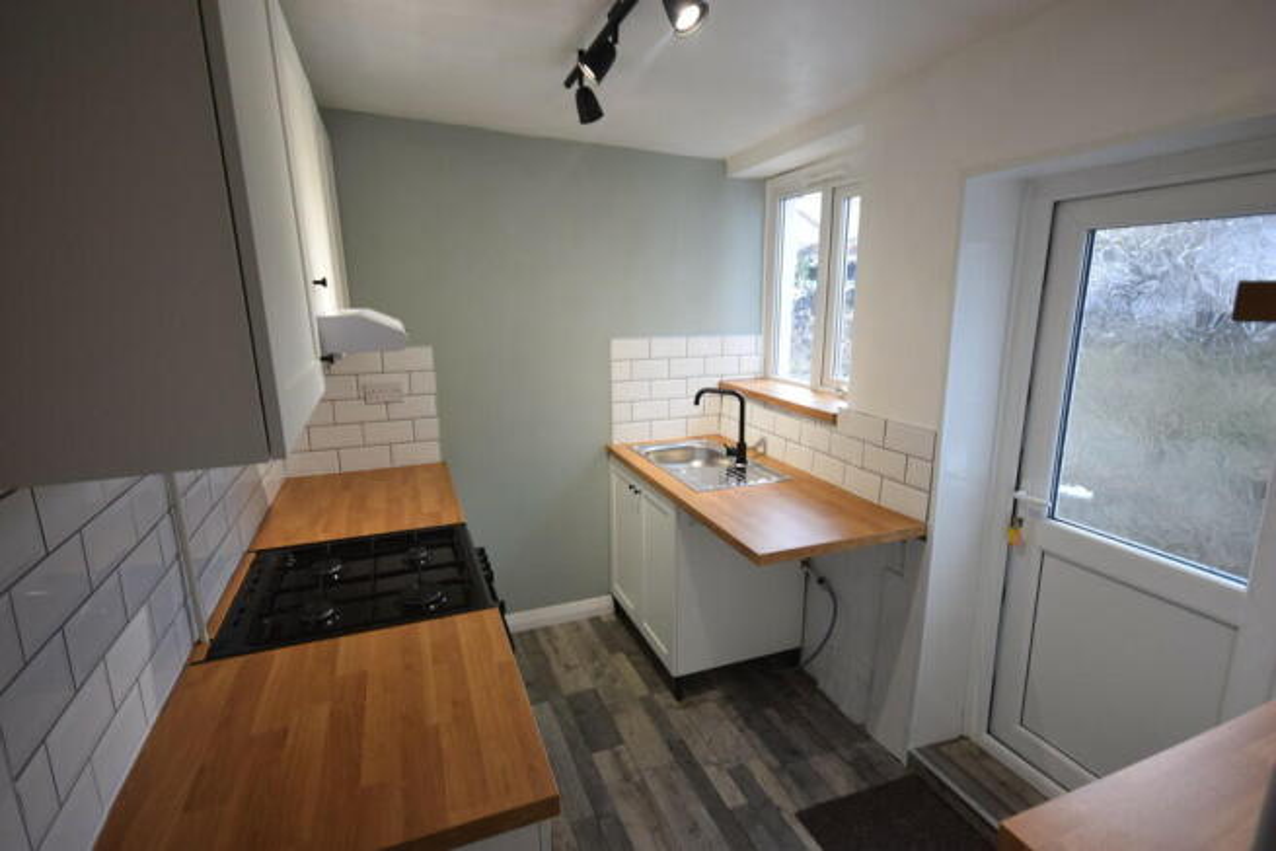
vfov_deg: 67.4
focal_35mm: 18
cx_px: 638
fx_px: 638
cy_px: 426
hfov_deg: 90.0
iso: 800
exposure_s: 1/60
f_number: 4.5
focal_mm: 12
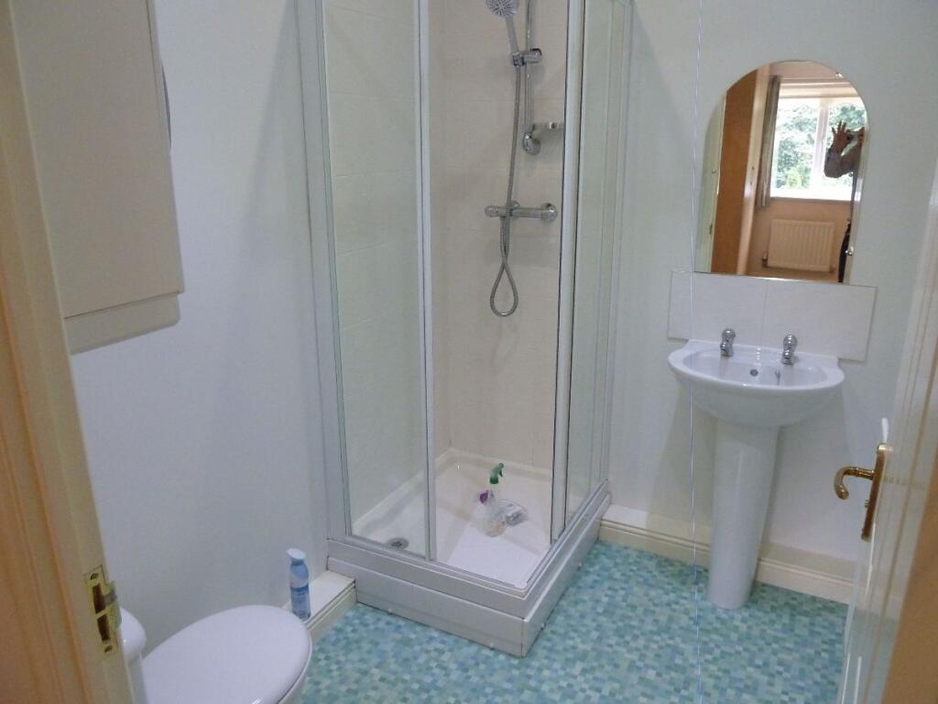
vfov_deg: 54.9
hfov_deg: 69.4
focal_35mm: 25
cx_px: 469
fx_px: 677
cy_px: 352
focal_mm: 4.1
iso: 400
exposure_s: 1/30
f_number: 3.3
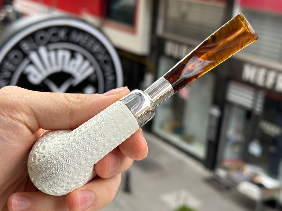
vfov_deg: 27.5
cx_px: 140
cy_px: 106
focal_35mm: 53
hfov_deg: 36.2
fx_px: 432
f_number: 1.78
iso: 64
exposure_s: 1/903
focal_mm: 6.86
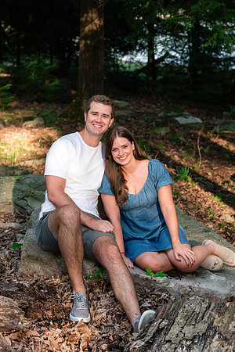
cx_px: 118
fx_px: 832
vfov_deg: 23.9
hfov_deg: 16.1
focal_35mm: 85
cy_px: 176
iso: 1000
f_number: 5.6
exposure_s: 1/250
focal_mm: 85
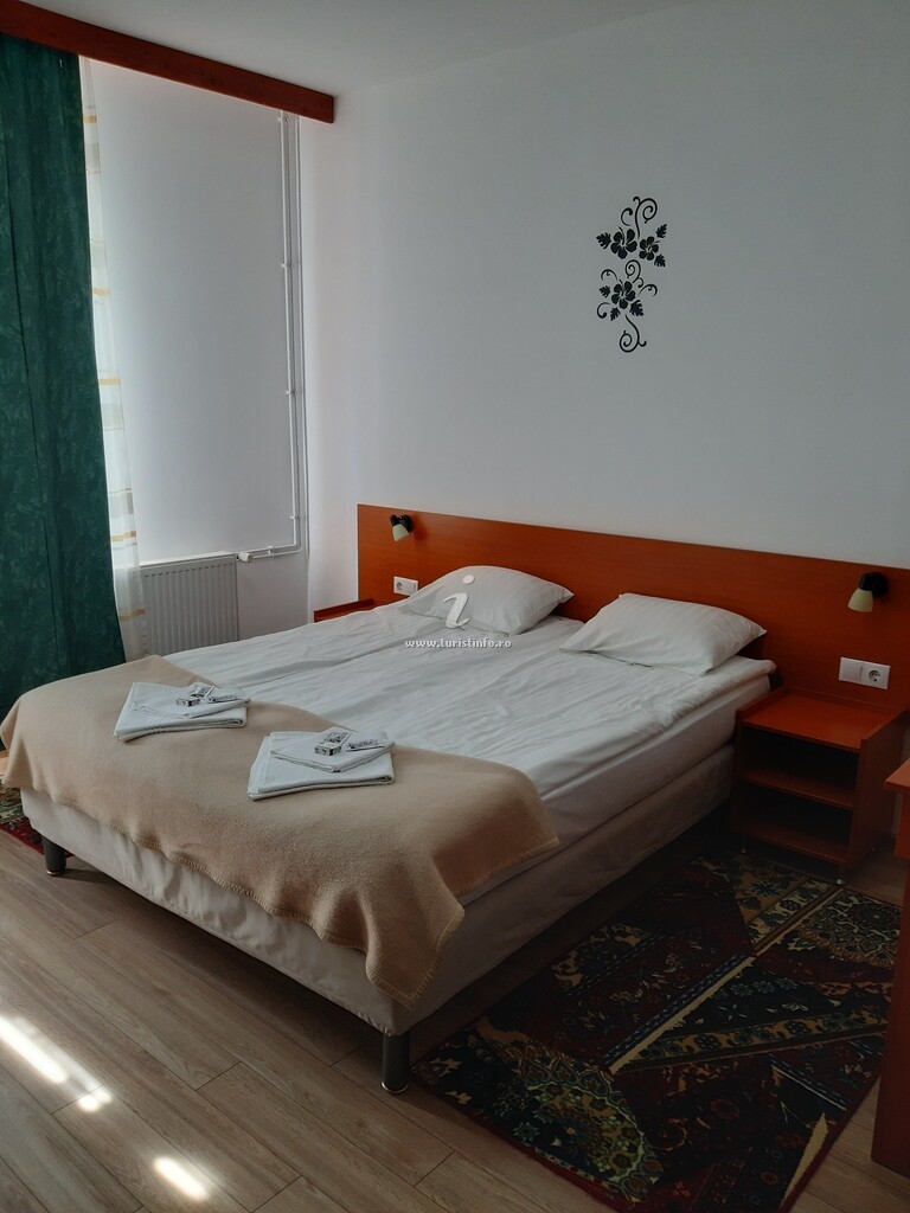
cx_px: 455
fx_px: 946
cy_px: 606
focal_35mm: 27
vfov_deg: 65.3
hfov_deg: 51.4
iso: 80
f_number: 1.7
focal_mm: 3.93
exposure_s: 1/50
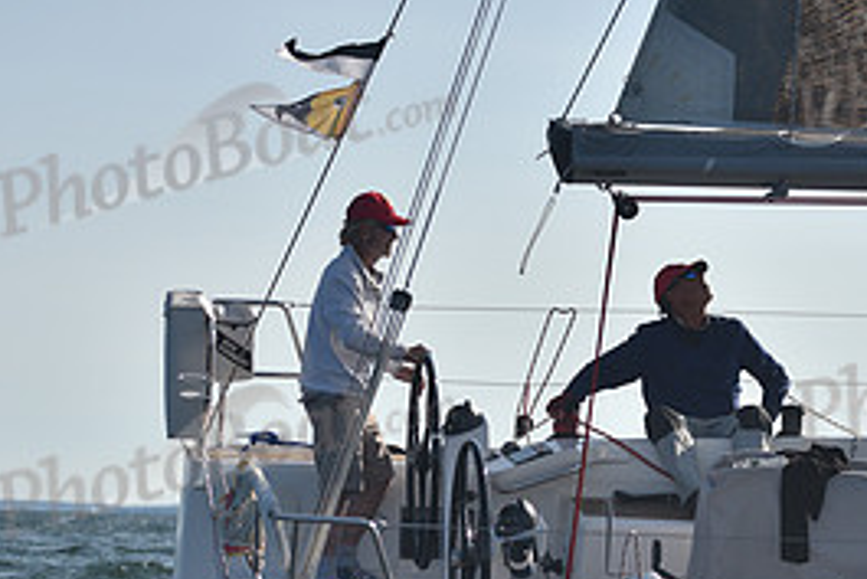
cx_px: 628
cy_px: 577
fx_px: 3687
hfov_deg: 13.4
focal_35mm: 153
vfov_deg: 8.9
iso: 250
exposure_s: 1/3200
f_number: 2.8
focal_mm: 70
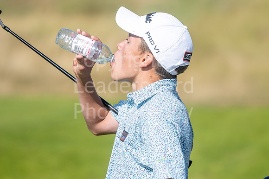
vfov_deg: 3.1
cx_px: 134
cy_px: 90
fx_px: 3360
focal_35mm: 450
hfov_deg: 4.6
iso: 200
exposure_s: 1/2000
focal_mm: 300
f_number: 5
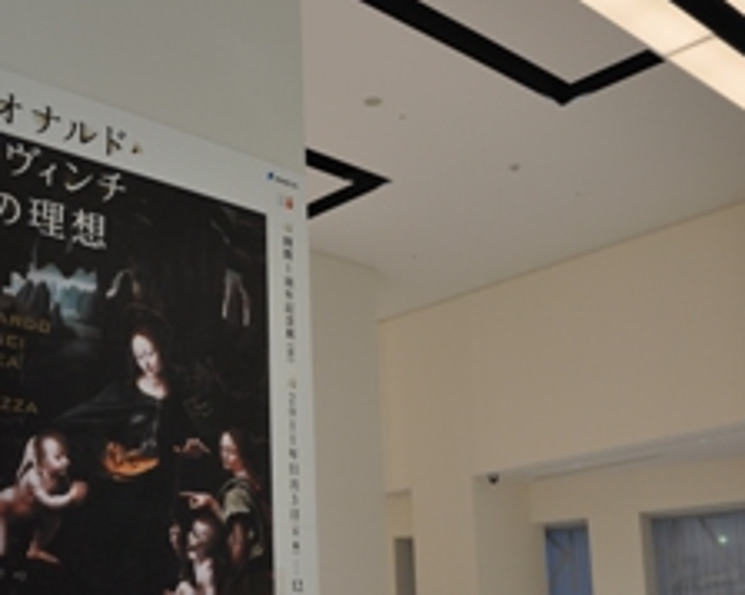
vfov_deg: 29.5
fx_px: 1124
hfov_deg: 36.6
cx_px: 333
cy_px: 386
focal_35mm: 51
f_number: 3.5
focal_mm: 18
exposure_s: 1/40
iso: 200
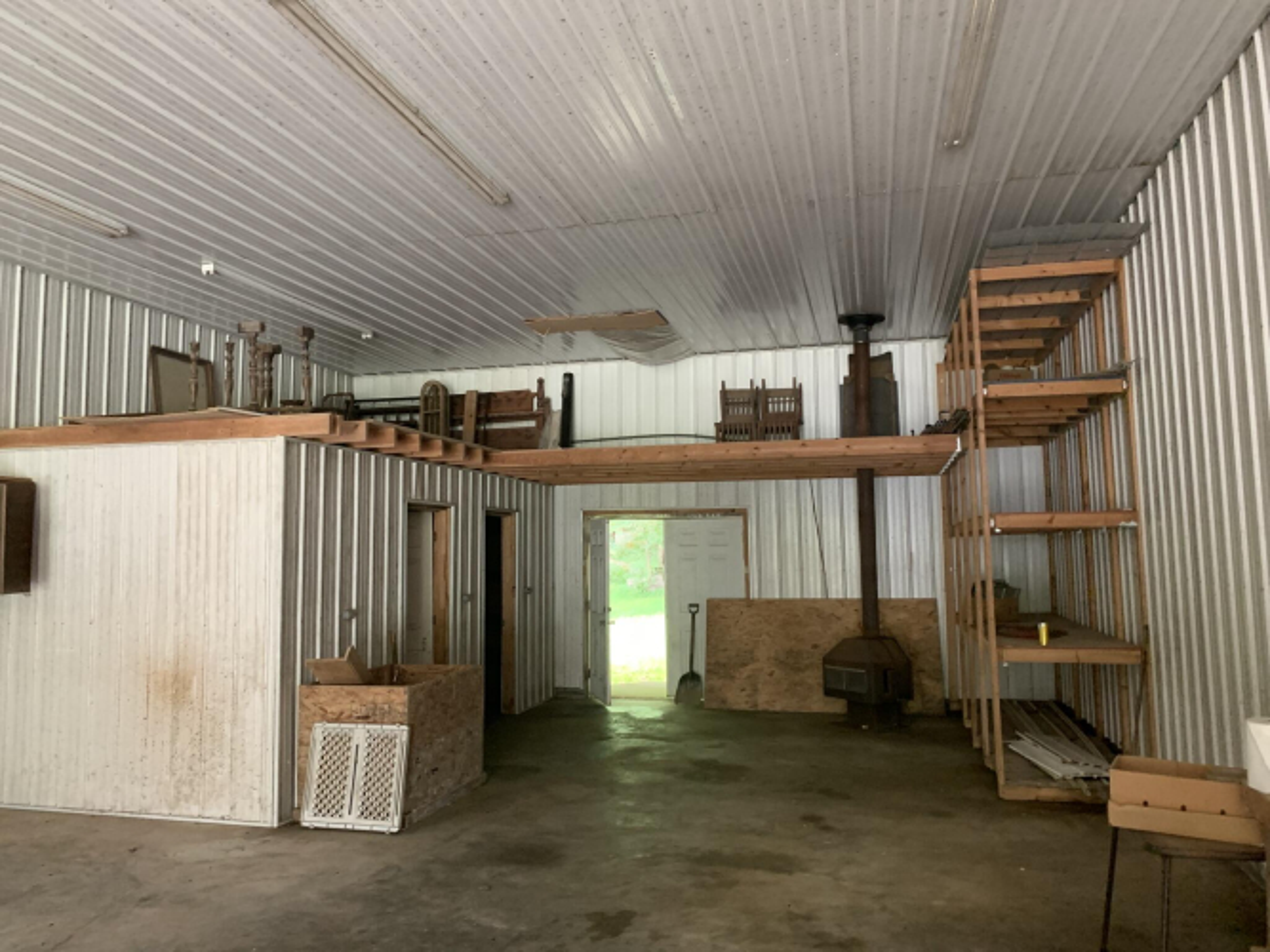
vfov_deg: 53.0
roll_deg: +0.1
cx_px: 635
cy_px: 476
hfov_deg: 67.3
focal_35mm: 26
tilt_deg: +5.5
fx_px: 954
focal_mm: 4.25
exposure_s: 1/45
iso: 400
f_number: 1.8
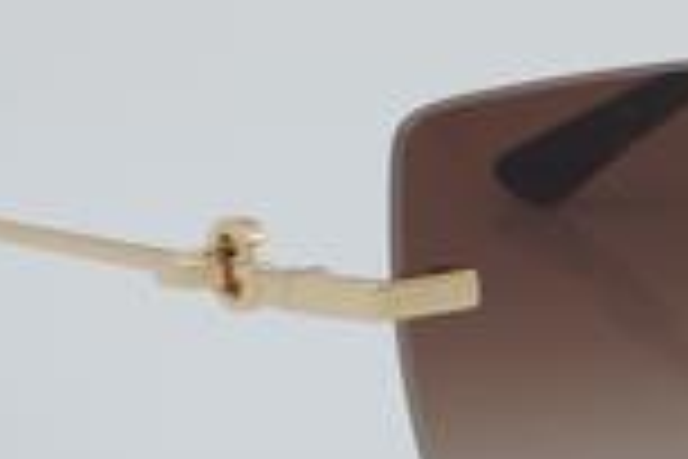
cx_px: 630
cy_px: 292
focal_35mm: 196
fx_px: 3745
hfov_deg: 10.4
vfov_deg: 7.0
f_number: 29
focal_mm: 50
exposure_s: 1/4
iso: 100
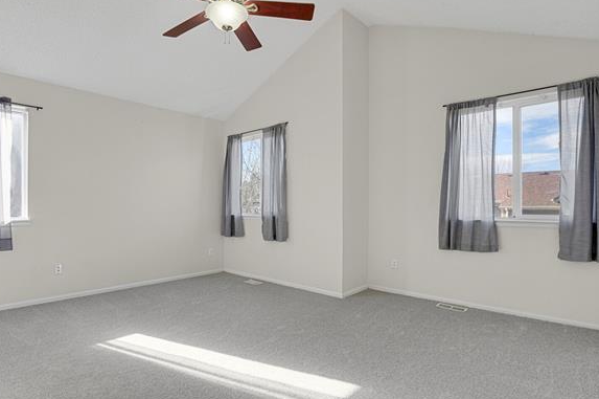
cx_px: 285
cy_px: 208
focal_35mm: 19
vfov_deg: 64.4
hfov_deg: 86.9
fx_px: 316
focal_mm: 17
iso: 250
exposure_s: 1/1.67
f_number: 8
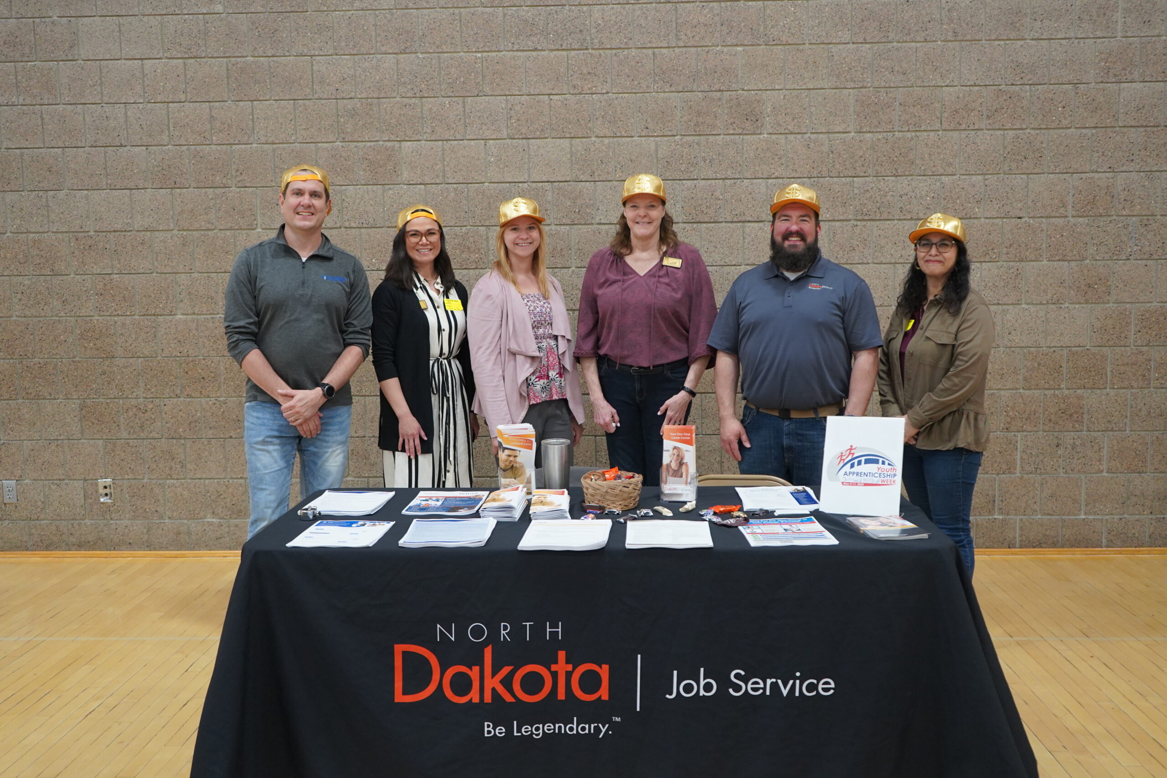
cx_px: 584
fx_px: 1070
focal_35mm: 33
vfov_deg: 40.0
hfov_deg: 57.2
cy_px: 389
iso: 2500
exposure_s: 1/160
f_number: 4
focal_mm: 33
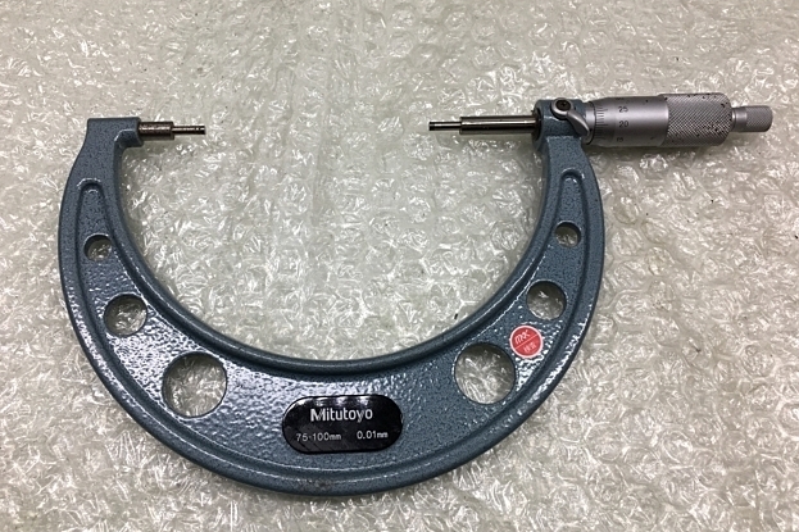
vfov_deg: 42.3
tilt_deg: -69.5
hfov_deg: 60.3
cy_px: 268
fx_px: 688
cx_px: 390
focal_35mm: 31
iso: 25
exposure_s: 1/120
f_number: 2.2
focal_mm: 4.15
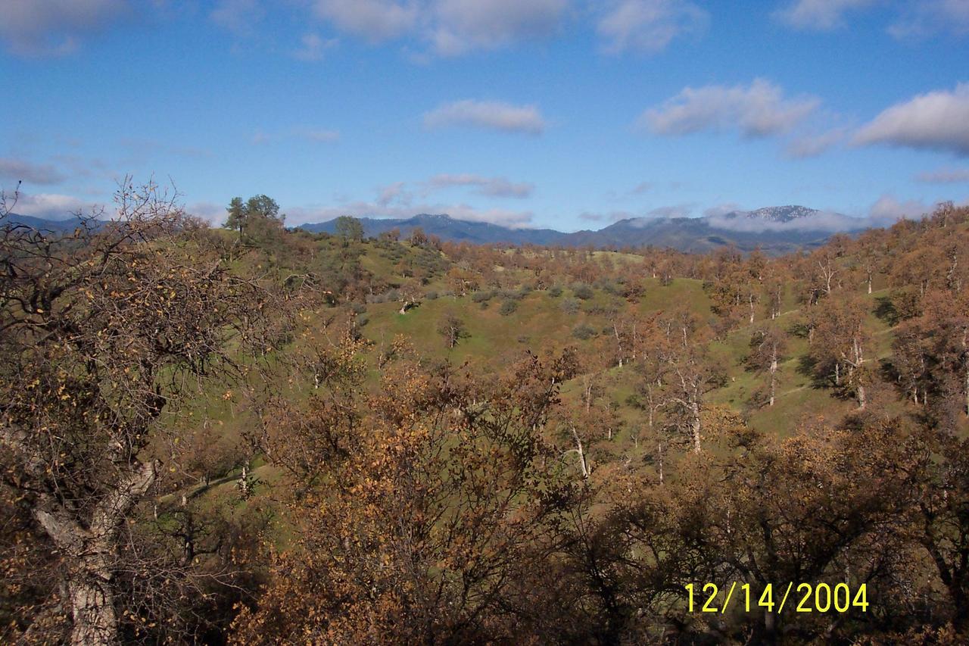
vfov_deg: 35.0
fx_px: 1023
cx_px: 484
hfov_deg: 50.7
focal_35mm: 38
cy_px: 323
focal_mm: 8
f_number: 4.8
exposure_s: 1/1000
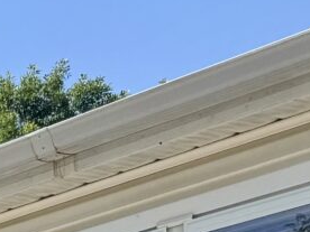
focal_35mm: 167
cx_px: -735
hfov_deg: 8.8
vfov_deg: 7.7
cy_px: 704
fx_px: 1496
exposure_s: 1/3597
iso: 80
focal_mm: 6.76
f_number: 1.78
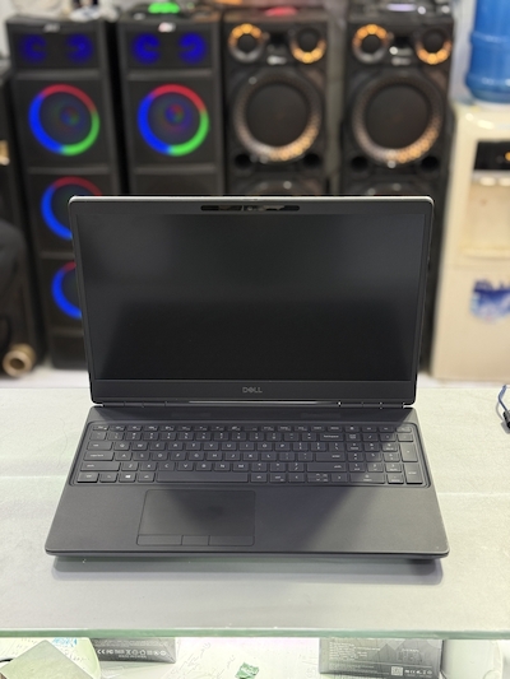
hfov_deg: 30.3
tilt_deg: -27.1
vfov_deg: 39.6
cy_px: 340
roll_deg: -0.4
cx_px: 255
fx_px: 943
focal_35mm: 48
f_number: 1.78
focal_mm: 6.76
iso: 200
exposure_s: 1/50
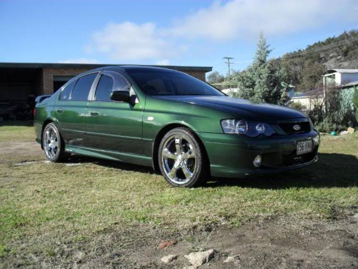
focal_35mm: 35
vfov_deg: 40.7
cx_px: 179
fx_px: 362
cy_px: 134
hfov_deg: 52.6
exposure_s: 1/125
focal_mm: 6.3
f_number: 8.4
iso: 100
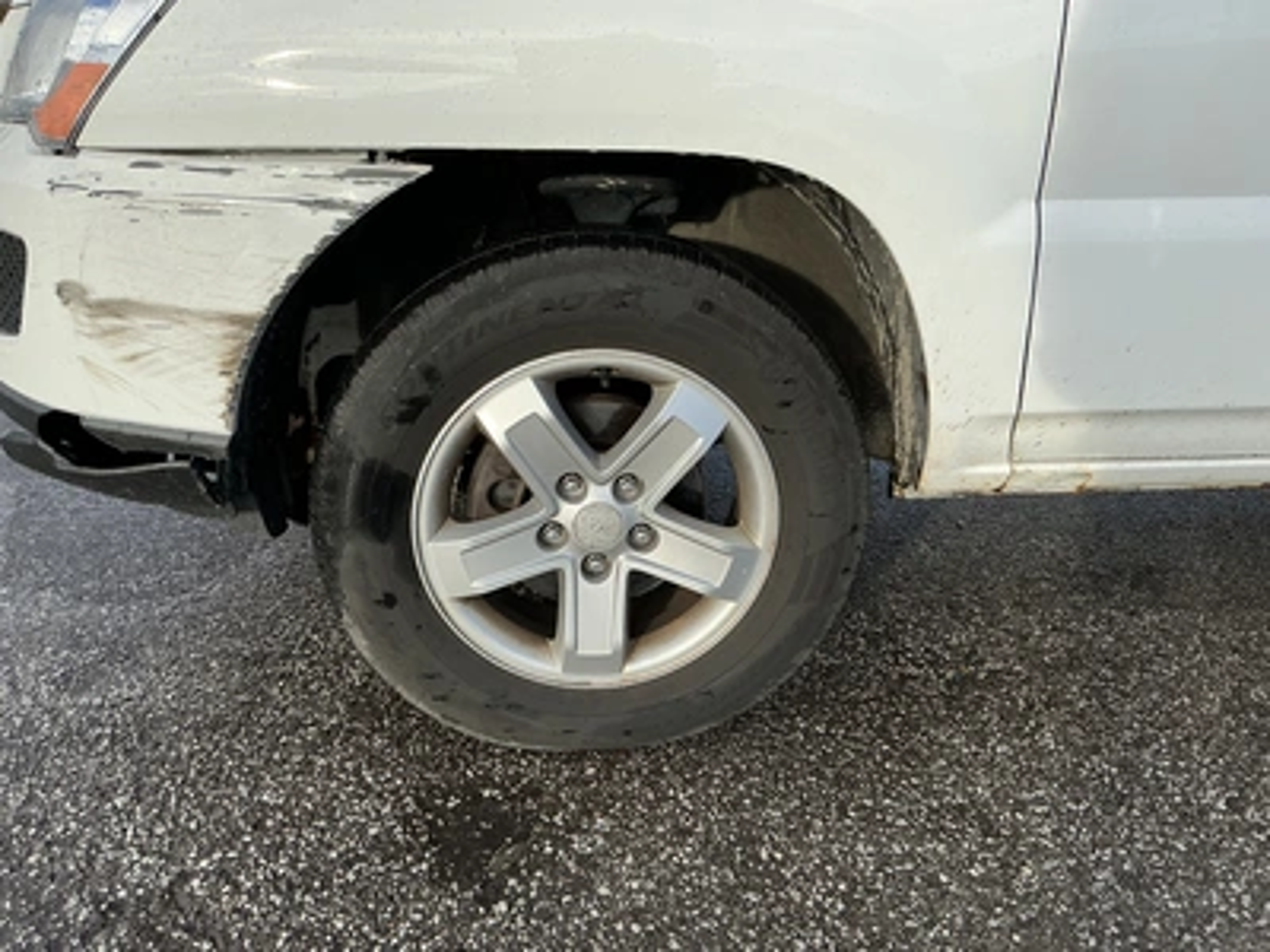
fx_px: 1027
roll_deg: +1.3
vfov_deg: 49.7
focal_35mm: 28
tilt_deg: -21.7
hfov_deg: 63.4
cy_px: 476
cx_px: 635
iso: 25
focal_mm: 3
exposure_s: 1/912
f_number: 1.8
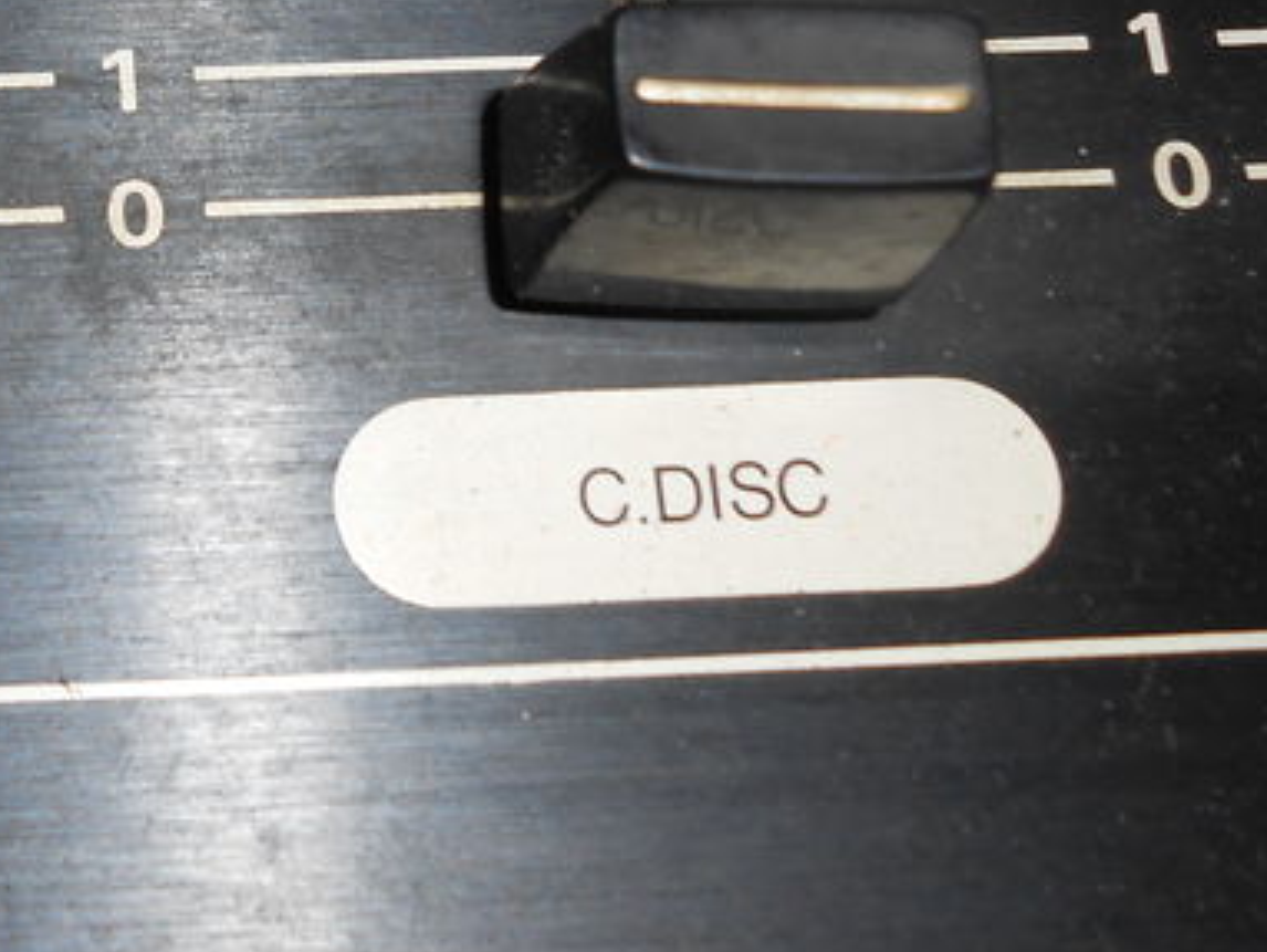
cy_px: 192
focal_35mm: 68
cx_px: -83
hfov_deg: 26.6
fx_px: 2490
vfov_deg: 21.4
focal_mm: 4.6
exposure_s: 1/25
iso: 80
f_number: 11.5
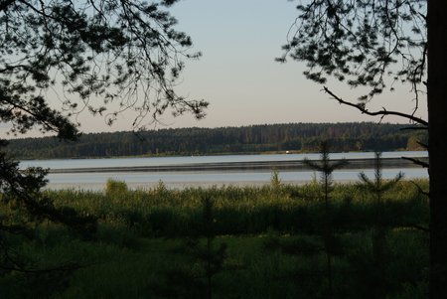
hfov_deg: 19.4
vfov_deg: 13.1
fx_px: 1305
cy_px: 150
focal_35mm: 105
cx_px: 224
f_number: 9
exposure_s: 1/160
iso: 200
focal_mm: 70
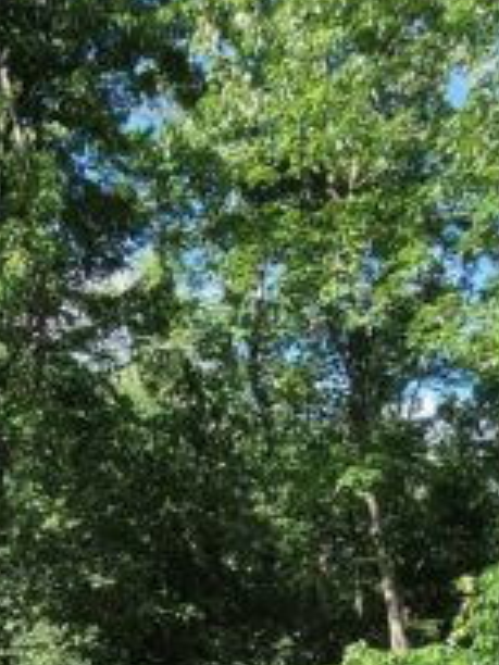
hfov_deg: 28.0
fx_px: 980
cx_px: 108
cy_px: 838
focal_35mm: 51
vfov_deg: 30.5
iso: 40
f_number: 2.2
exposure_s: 1/528
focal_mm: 1.74
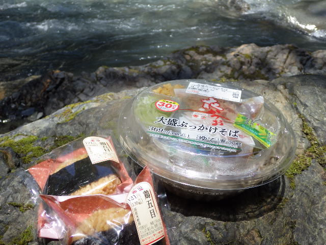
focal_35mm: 36
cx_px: 163
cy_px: 122
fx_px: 339
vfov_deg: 39.7
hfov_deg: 51.4
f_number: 3.5
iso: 125
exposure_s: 1/640
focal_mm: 6.4
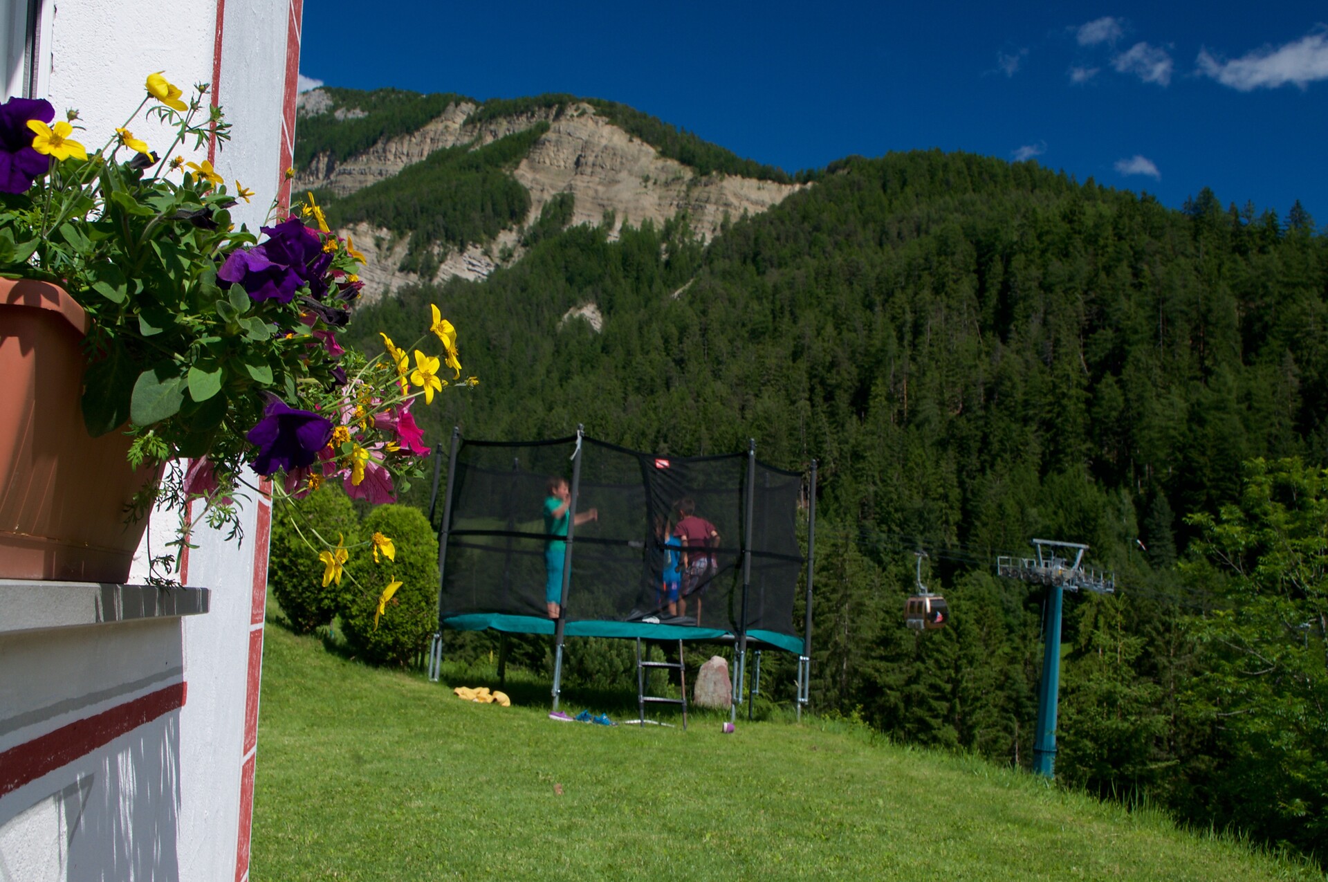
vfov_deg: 32.9
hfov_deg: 48.0
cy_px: 441
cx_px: 664
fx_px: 1492
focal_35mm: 40
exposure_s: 1/60
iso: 100
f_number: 13
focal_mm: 27
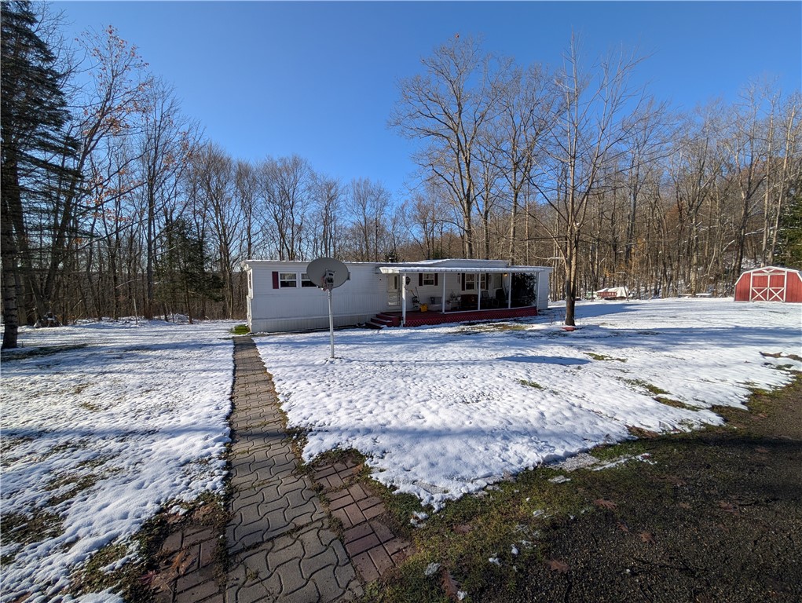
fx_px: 278
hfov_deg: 110.5
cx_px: 401
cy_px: 302
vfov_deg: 94.6
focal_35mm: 12
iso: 52
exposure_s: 1/2252
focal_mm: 2.02
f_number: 1.7
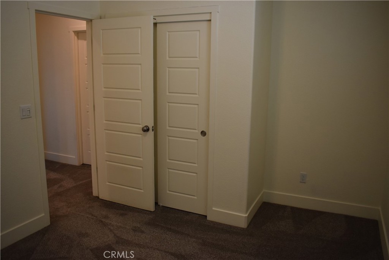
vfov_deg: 43.6
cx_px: 194
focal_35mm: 30
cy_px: 130
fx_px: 324
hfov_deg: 61.9
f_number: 3.5
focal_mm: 20
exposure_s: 1/200
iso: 800
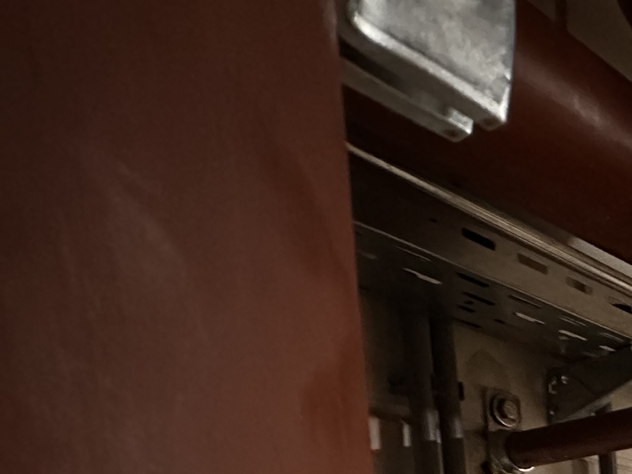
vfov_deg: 25.2
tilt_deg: -4.2
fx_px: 822
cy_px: 692
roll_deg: +2.8
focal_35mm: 45
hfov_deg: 31.7
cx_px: 833
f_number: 2.2
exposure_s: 1/35
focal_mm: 2.22
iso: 1250
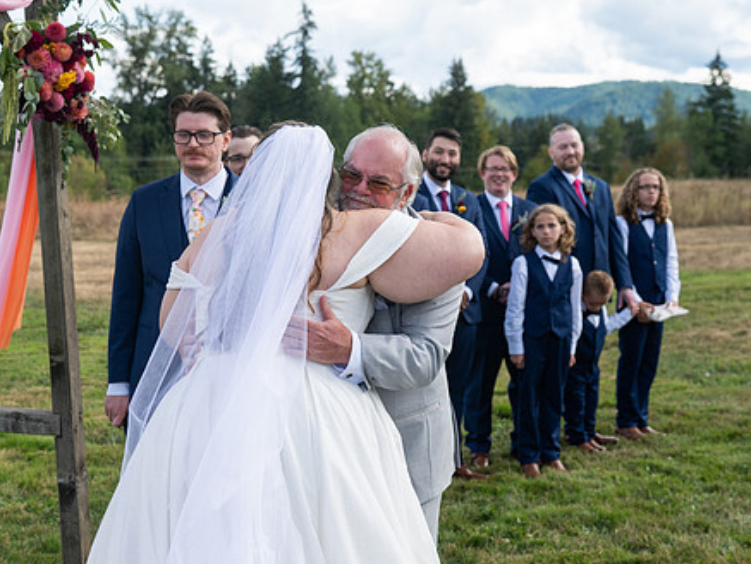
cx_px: 294
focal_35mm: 60
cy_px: 309
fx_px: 1302
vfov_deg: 24.4
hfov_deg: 32.1
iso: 400
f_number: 4.5
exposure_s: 1/1000
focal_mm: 47
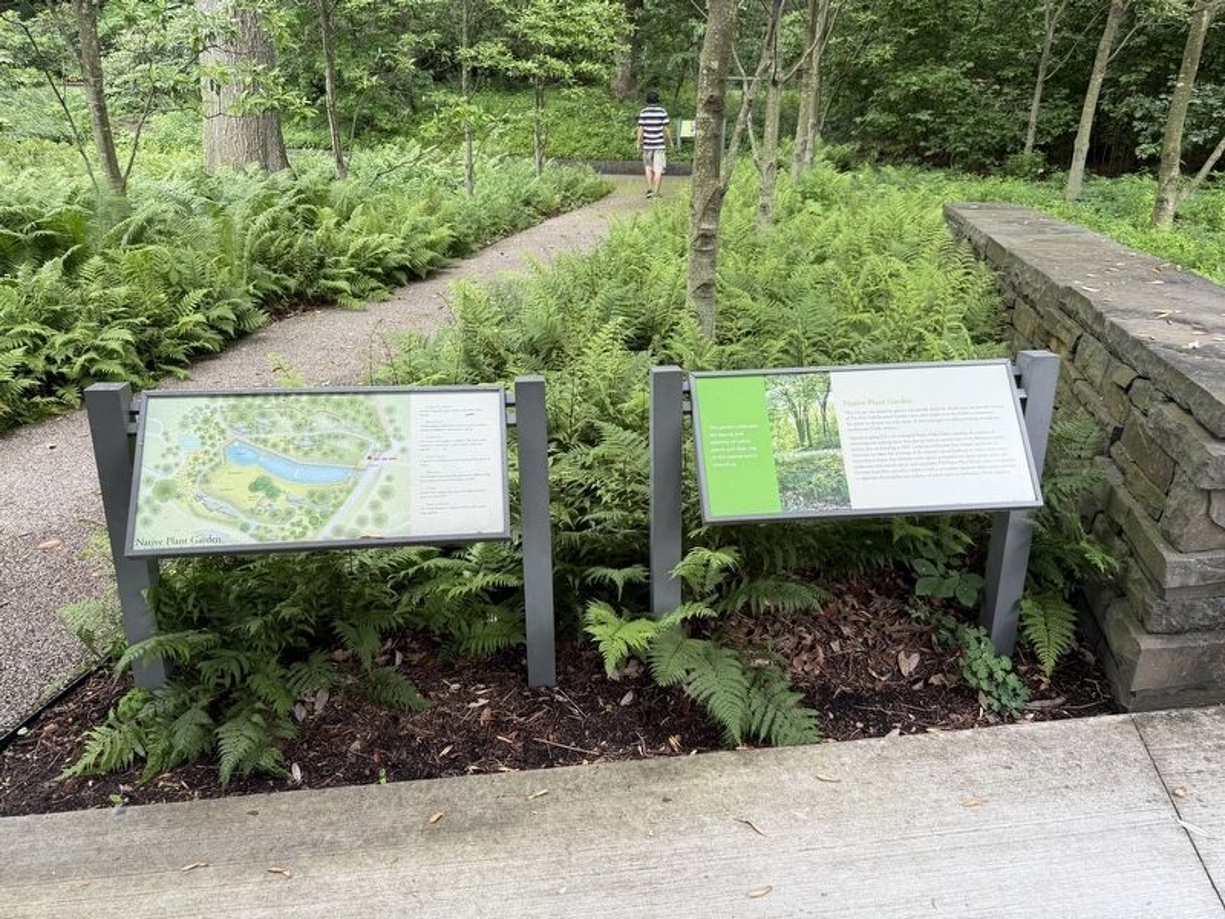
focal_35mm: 24
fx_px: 849
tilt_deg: -16.7
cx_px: 612
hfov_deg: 71.6
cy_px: 460
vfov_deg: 56.8
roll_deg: +1.1
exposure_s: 1/121
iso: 50
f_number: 1.78
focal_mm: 6.76
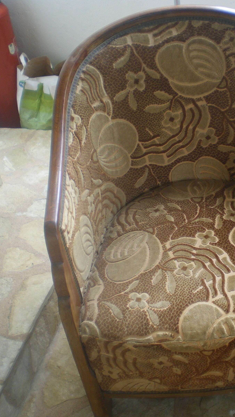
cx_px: 200
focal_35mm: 53
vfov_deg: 39.2
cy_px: 210
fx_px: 587
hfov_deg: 22.2
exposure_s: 1/50
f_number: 3.1
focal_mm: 6.3
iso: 64
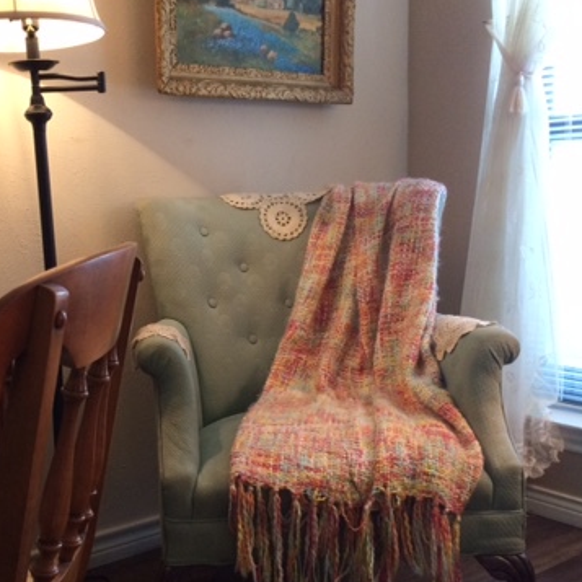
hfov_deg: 36.3
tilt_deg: -8.1
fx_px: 875
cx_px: 178
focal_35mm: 46
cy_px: 313
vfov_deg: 36.8
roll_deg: +1.4
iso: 64
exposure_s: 1/30
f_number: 2.2
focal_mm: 4.15
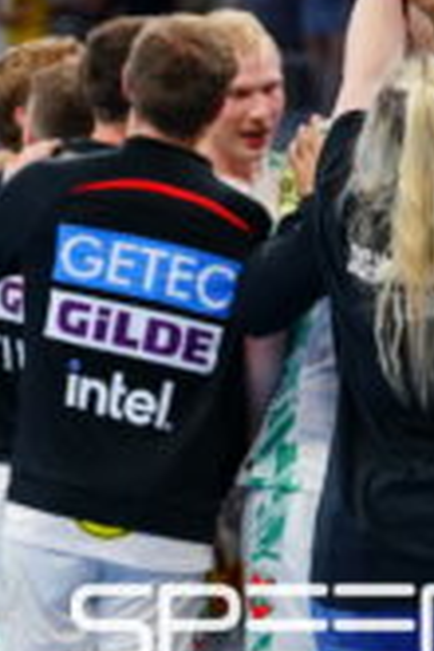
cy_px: 627
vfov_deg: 5.0
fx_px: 7450
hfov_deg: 3.3
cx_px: 466
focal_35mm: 412
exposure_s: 1/1600
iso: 2500
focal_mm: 113
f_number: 2.8
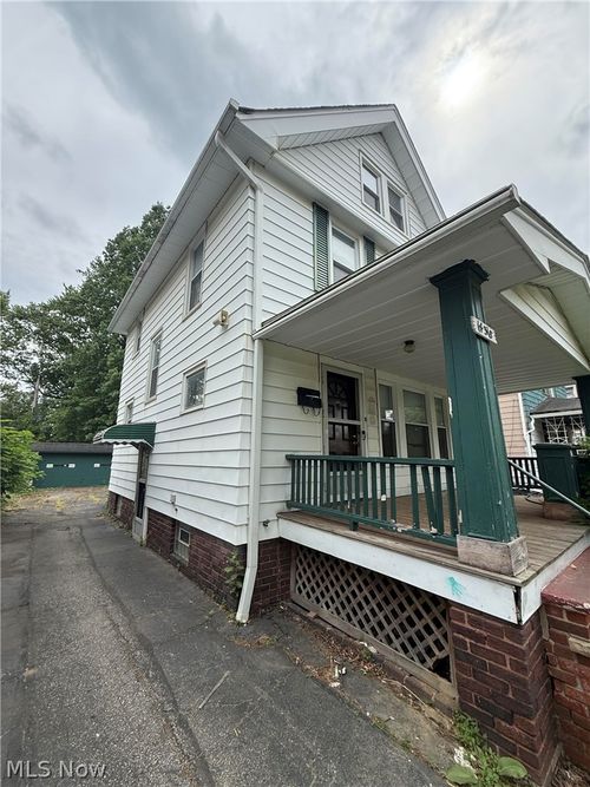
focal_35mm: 14
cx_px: 295
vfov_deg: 102.1
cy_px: 394
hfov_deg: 85.7
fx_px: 318
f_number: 2.2
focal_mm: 2.22
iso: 50
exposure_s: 1/942
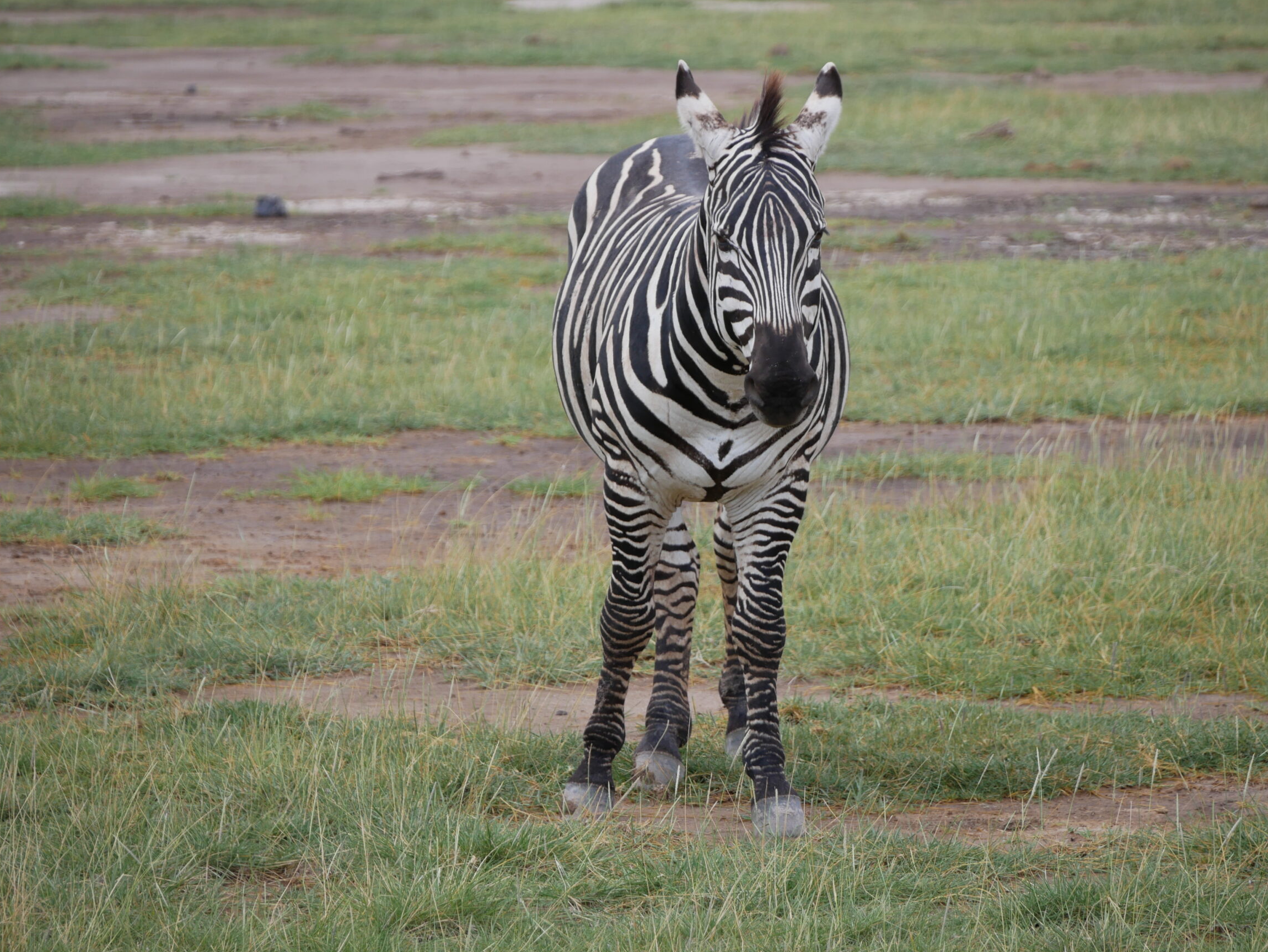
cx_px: 689
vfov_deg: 5.4
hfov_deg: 7.2
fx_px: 10114
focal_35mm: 276
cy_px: 431
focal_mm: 124
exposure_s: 1/500
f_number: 5.6
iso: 200
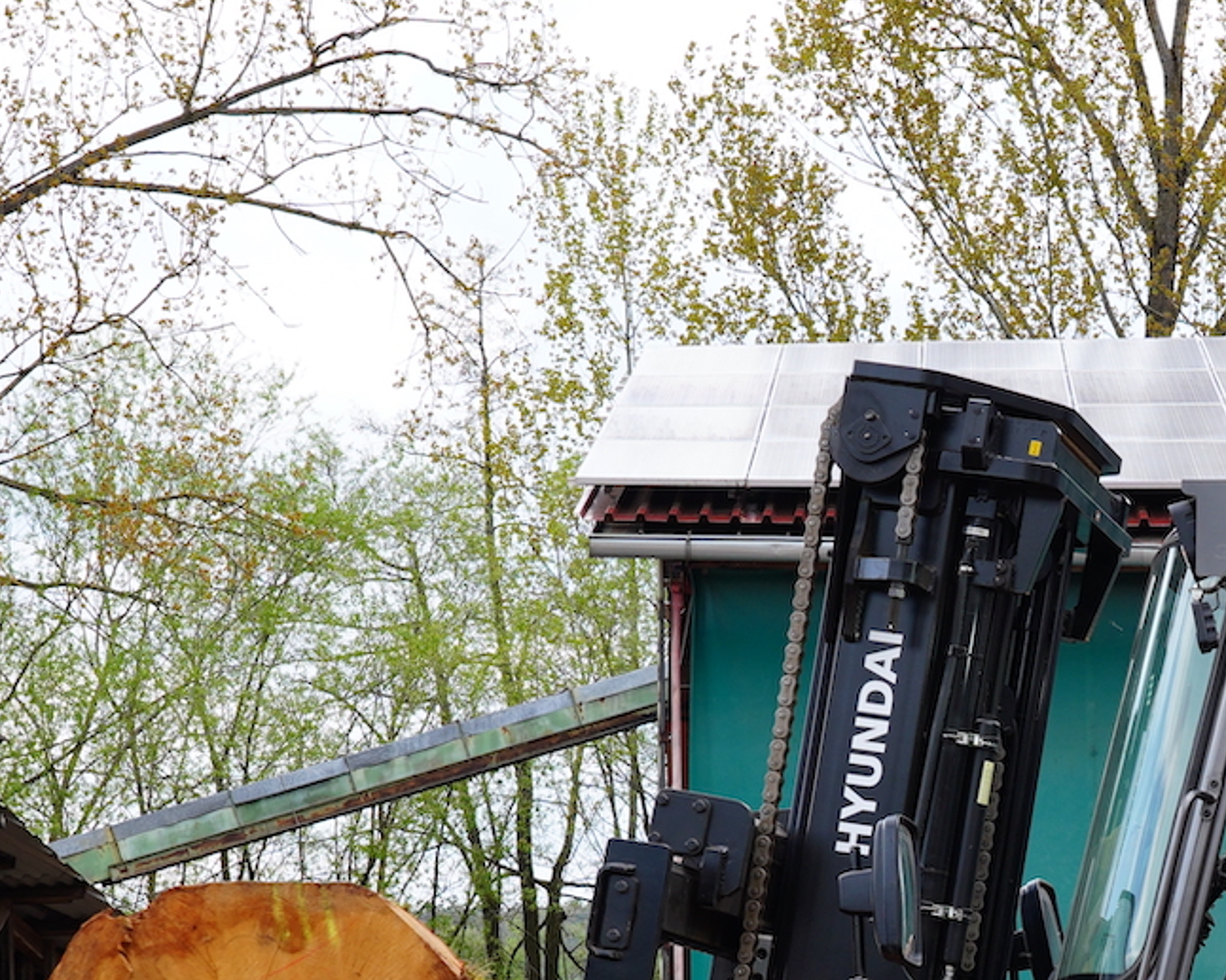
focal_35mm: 117
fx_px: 4243
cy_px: 904
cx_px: 1120
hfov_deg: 16.2
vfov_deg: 13.0
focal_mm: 42
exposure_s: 1/160
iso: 200
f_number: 8
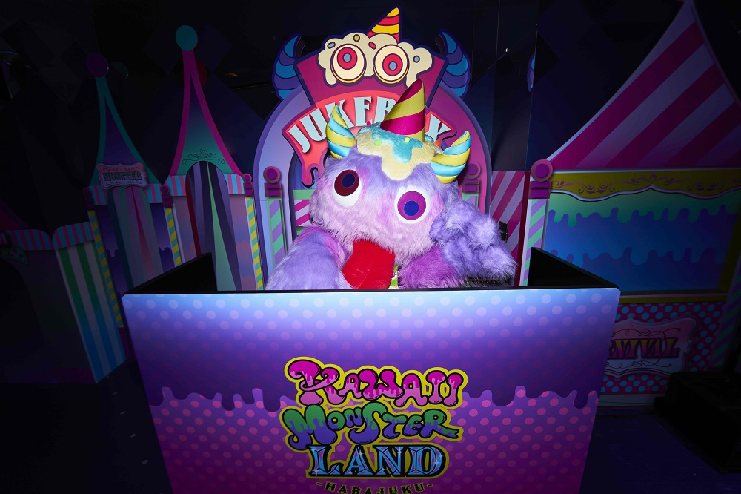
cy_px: 247
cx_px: 370
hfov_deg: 104.3
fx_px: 288
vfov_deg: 81.2
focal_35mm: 14
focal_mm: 14
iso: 400
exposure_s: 1/160
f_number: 6.3
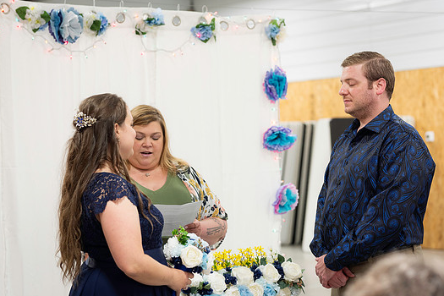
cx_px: 237
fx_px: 1332
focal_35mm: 108
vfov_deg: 12.7
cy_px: 123
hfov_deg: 18.9
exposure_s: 1/125
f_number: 3.5
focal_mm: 85
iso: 640
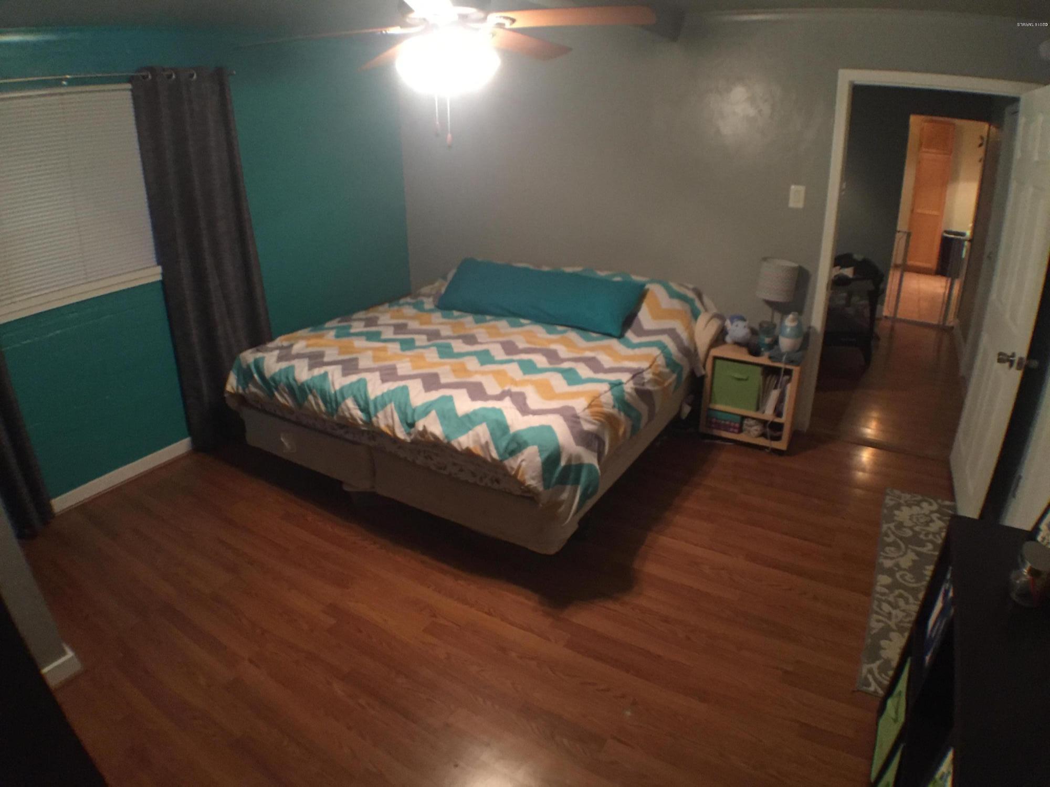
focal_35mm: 29
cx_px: 525
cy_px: 394
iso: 250
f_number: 2.2
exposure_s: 1/24
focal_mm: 4.15
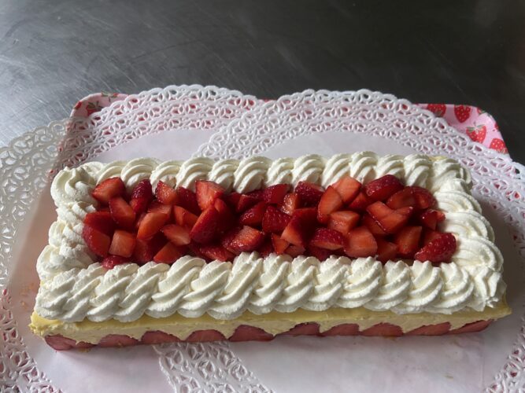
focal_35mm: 26
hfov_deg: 67.3
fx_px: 394
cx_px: 262
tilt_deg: -58.8
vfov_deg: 53.0
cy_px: 196
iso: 125
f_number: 1.8
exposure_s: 1/95
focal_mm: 4.25
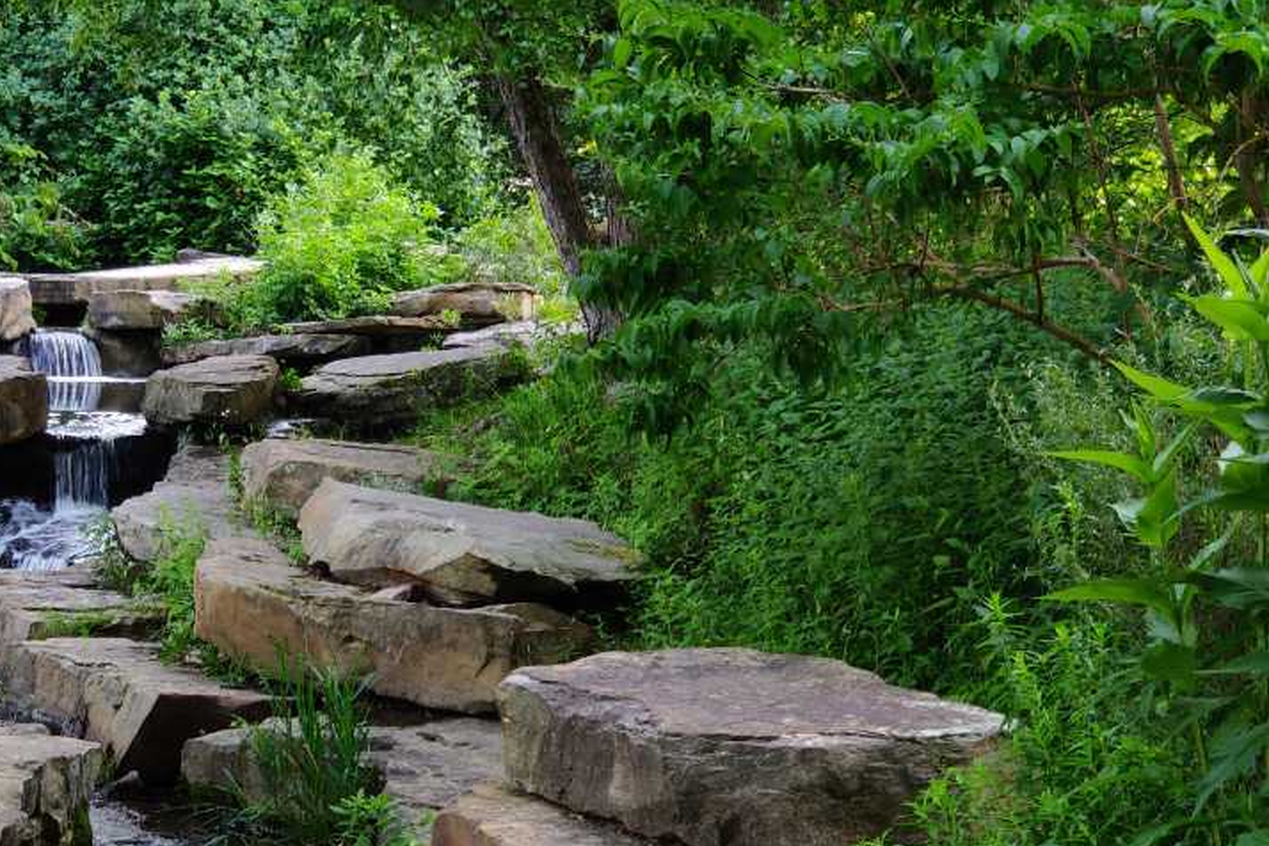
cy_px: 539
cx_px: 274
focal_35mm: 123
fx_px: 4335
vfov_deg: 11.1
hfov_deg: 16.5
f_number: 2.2
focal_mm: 6.2
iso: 320
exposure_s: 1/50
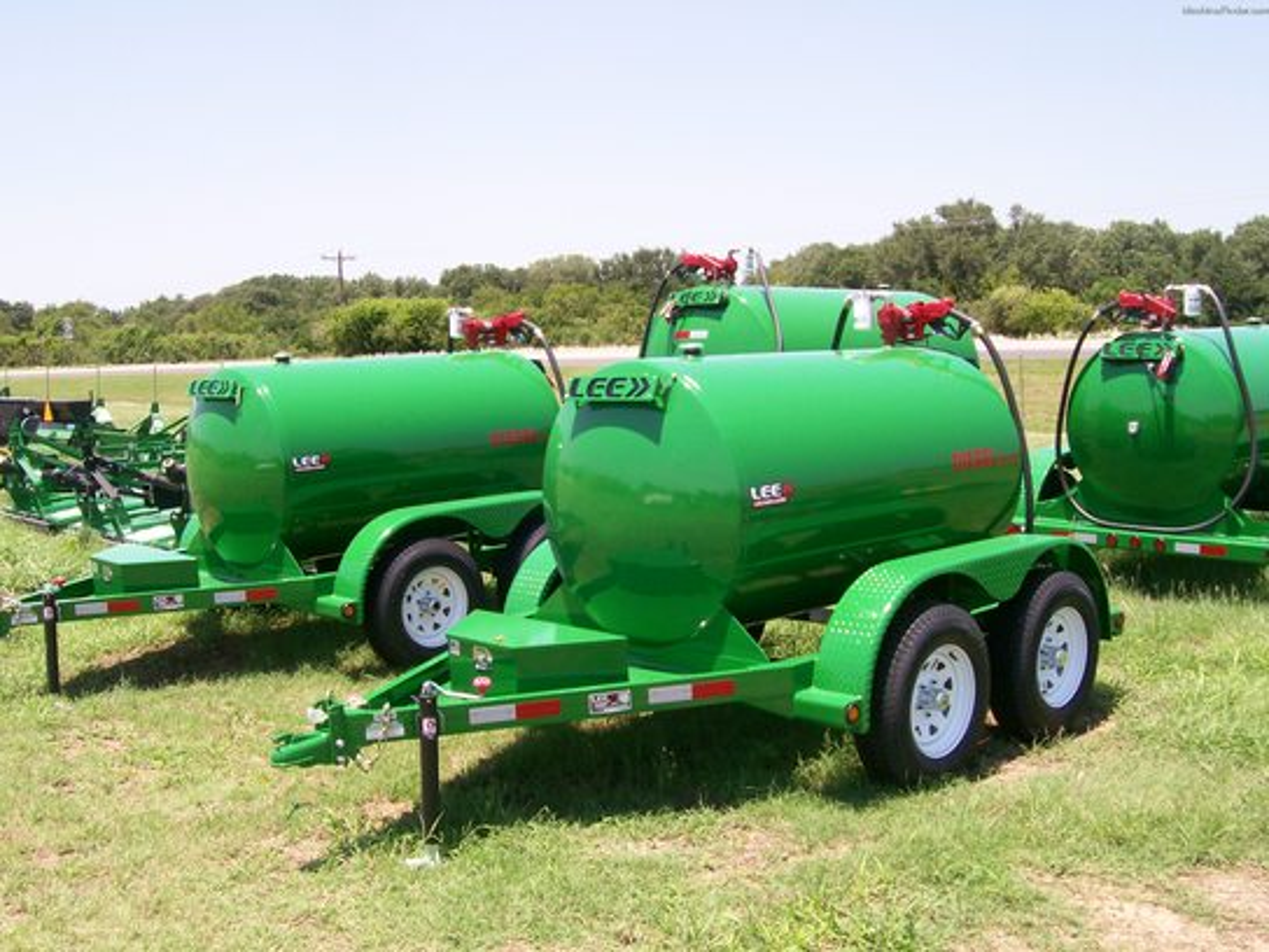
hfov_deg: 51.4
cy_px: 476
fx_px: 1320
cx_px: 634
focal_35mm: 36
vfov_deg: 39.7
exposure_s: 1/326
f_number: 4.8
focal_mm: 6
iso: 80
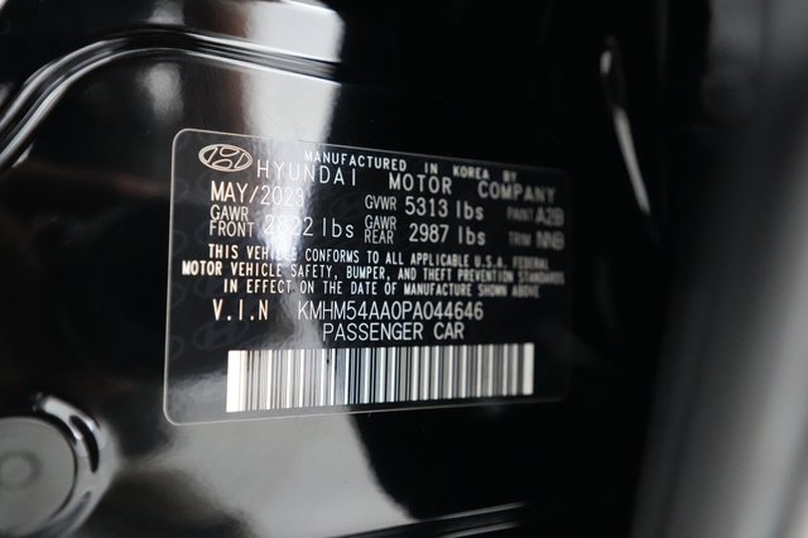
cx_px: 404
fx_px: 561
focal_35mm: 25
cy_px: 269
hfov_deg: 71.5
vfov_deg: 51.2
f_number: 2.8
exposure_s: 1/60
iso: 12800
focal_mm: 25
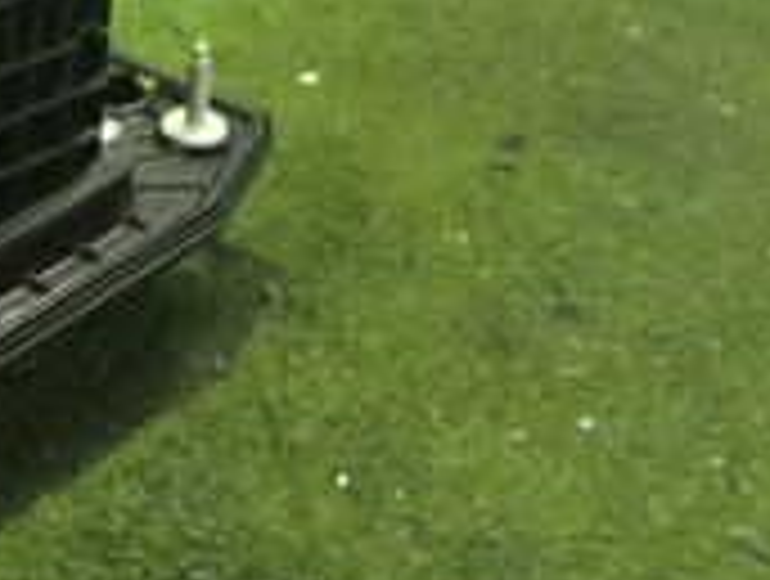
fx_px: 2341
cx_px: -378
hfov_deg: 17.0
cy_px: -76
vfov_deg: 13.8
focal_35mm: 105
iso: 800
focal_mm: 5.4
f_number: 2.3
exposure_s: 1/25
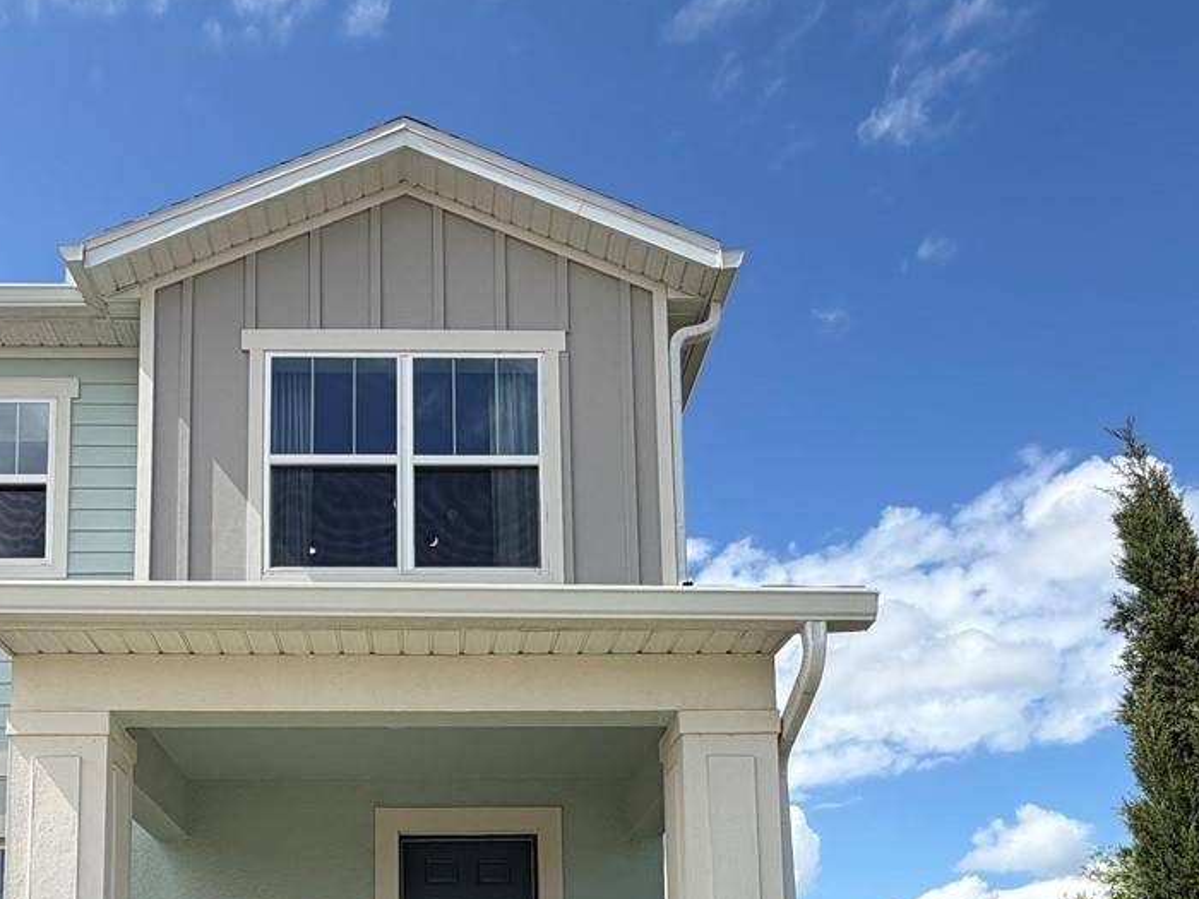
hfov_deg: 56.3
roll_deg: +0.7
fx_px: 1108
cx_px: 466
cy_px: 964
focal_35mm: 32
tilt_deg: +7.3
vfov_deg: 37.7
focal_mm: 2.22
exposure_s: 1/770
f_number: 2.2
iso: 20
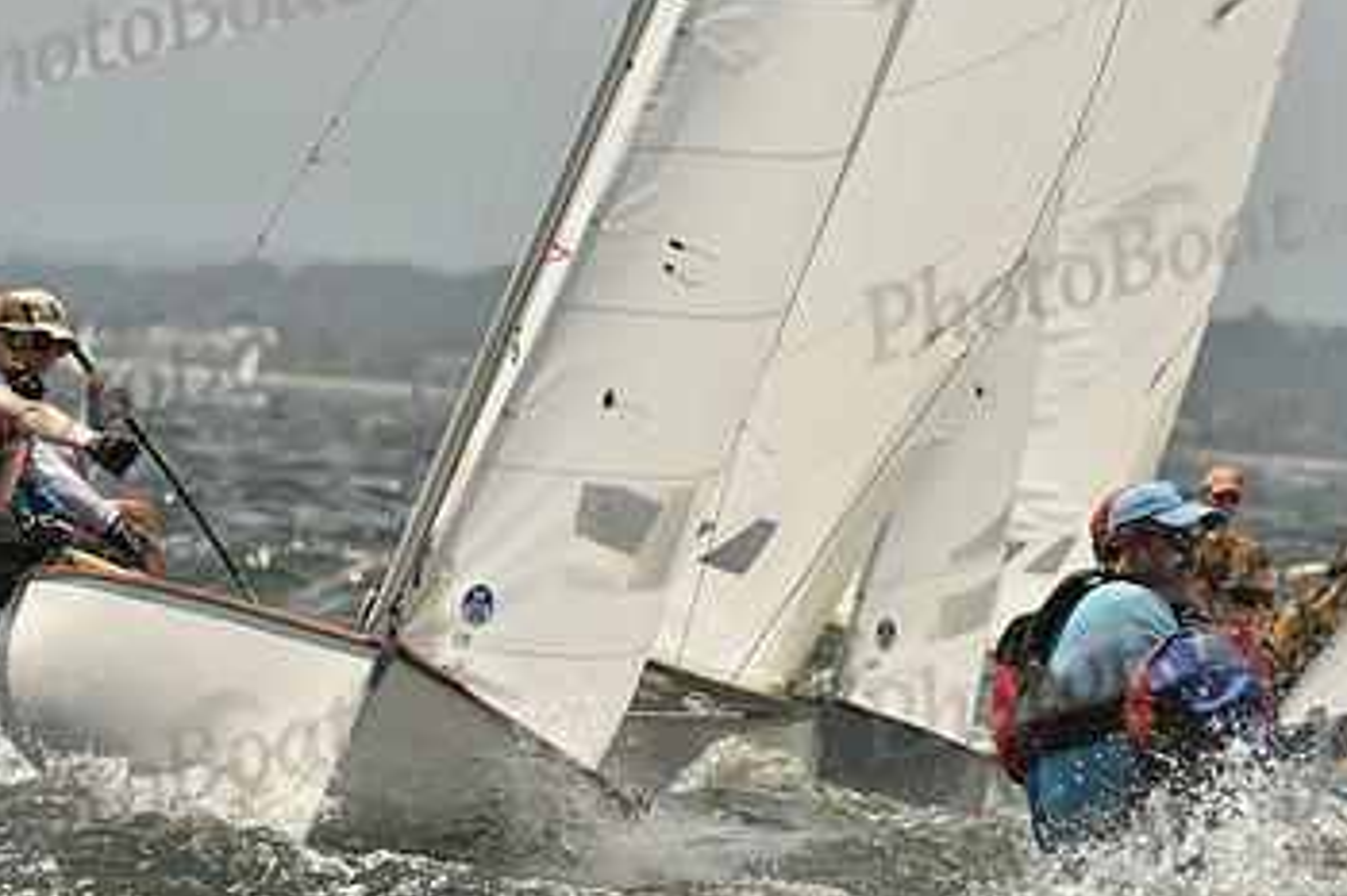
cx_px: 666
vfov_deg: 3.2
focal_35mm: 431
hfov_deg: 4.8
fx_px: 16118
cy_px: 517
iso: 250
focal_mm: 260
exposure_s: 1/1600
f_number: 7.1
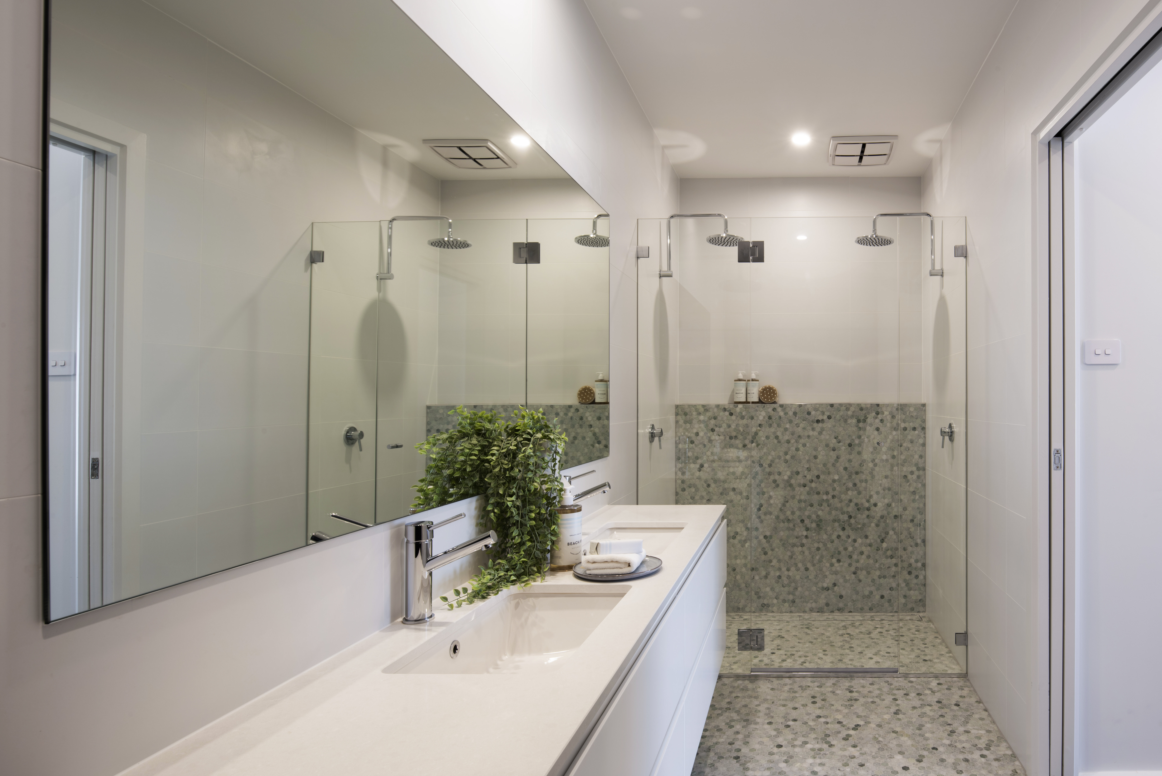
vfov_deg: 64.6
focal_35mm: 19
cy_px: 388
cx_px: 581
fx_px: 613
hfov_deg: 86.9
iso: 64
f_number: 14
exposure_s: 1
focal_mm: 19
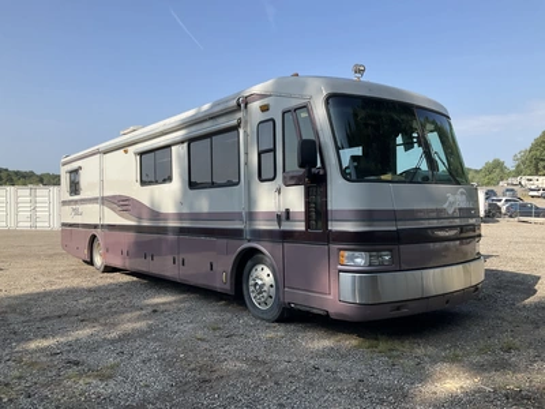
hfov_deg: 61.7
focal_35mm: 29
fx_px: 457
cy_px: 204
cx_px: 272
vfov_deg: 48.2
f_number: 1.8
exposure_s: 1/1168
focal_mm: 3
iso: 25
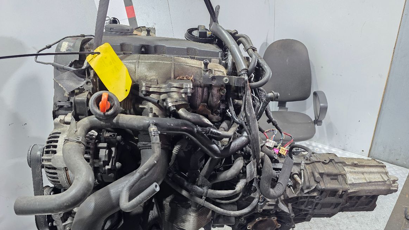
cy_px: 141
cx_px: 205
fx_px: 282
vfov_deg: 44.1
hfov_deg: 71.9
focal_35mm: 26
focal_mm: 6.3
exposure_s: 1/100
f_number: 1.7
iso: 320
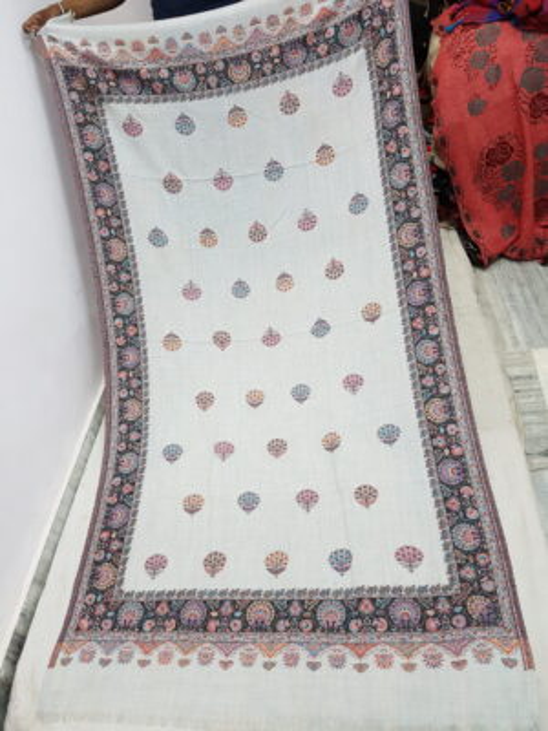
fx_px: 549
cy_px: 366
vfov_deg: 67.3
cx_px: 274
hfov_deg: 53.1
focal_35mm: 26
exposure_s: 1/33
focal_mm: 4.2
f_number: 1.7
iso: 160
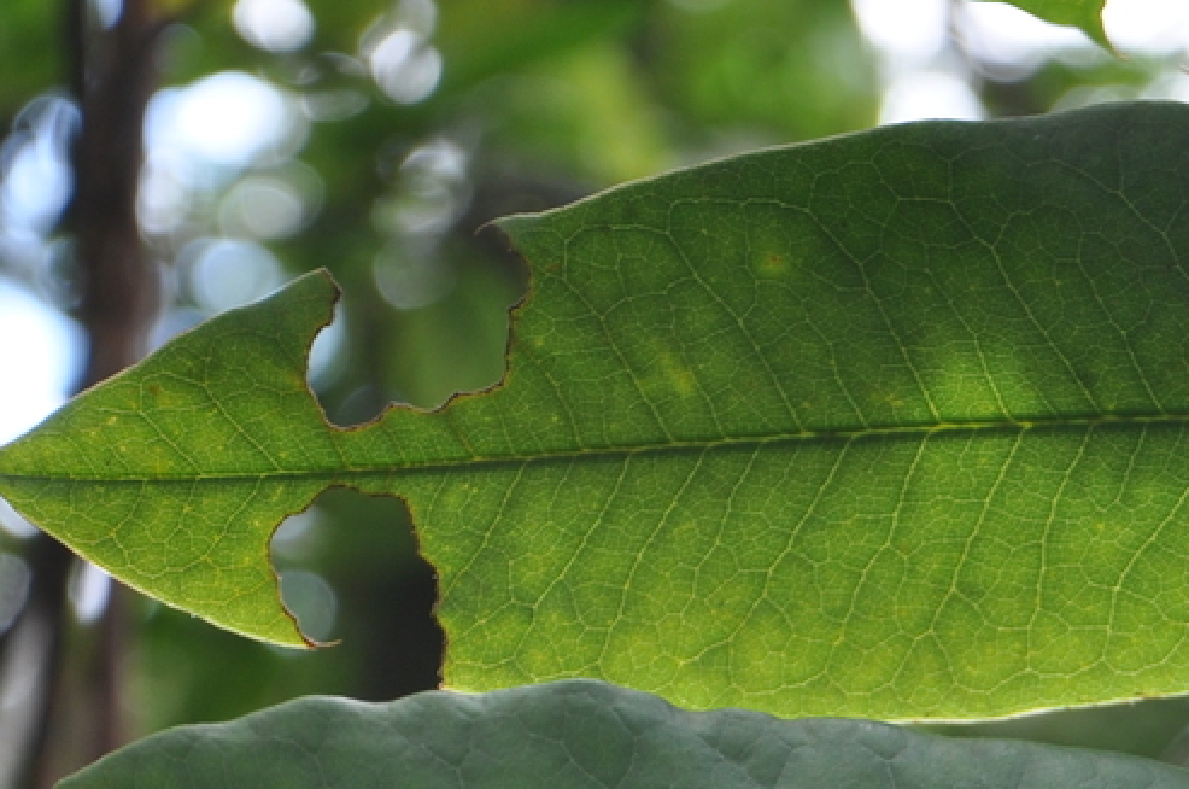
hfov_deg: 7.2
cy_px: 1146
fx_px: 9332
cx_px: 1365
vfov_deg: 4.8
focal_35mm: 283
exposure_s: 1/125
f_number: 5.6
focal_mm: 62
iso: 220
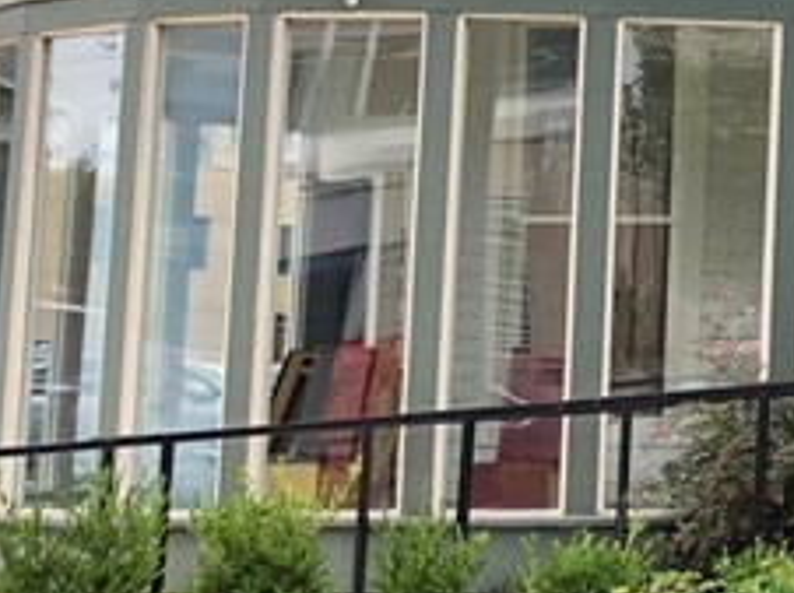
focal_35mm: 127
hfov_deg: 13.4
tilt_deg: +7.6
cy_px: 60
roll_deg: -0.3
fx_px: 2910
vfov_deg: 11.6
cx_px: 1570
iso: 20
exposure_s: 1/243
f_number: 1.8
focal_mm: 4
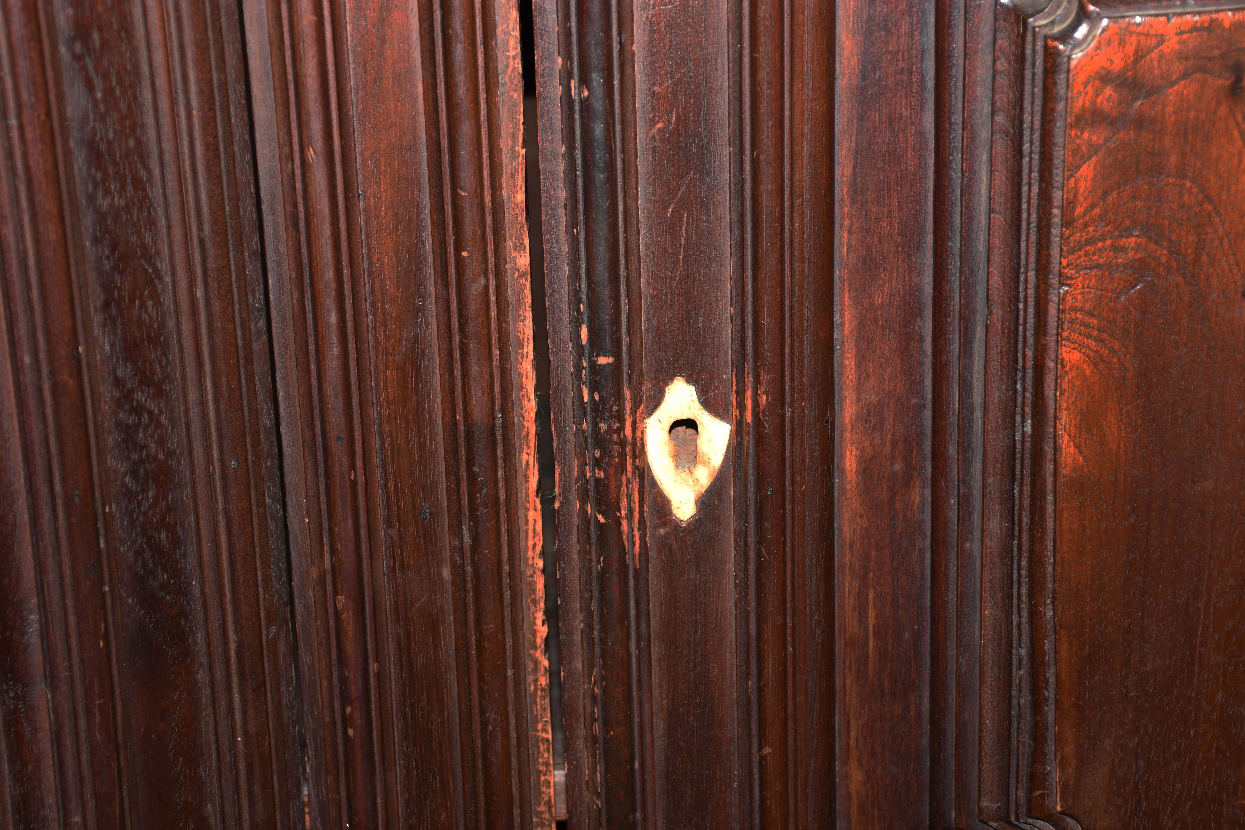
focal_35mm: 68
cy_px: 415
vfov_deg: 20.2
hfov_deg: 29.9
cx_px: 622
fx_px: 2334
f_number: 5
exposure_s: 1/60
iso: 125
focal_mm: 45
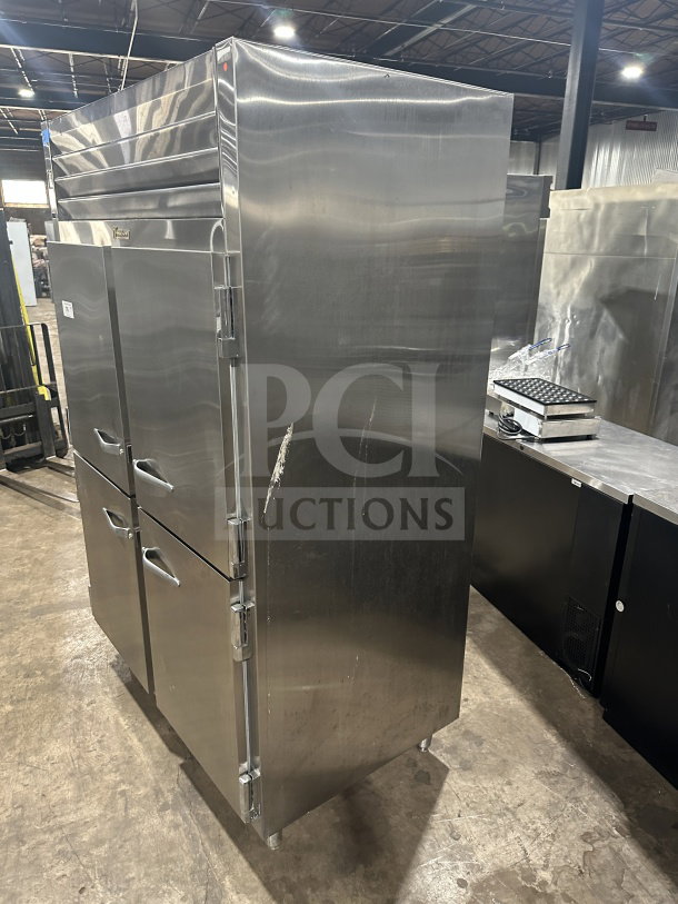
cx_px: 339
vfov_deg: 71.6
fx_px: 627
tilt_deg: -18.5
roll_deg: -1.2
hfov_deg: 56.8
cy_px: 452
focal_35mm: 24
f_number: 1.78
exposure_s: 1/60
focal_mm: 6.86
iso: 400
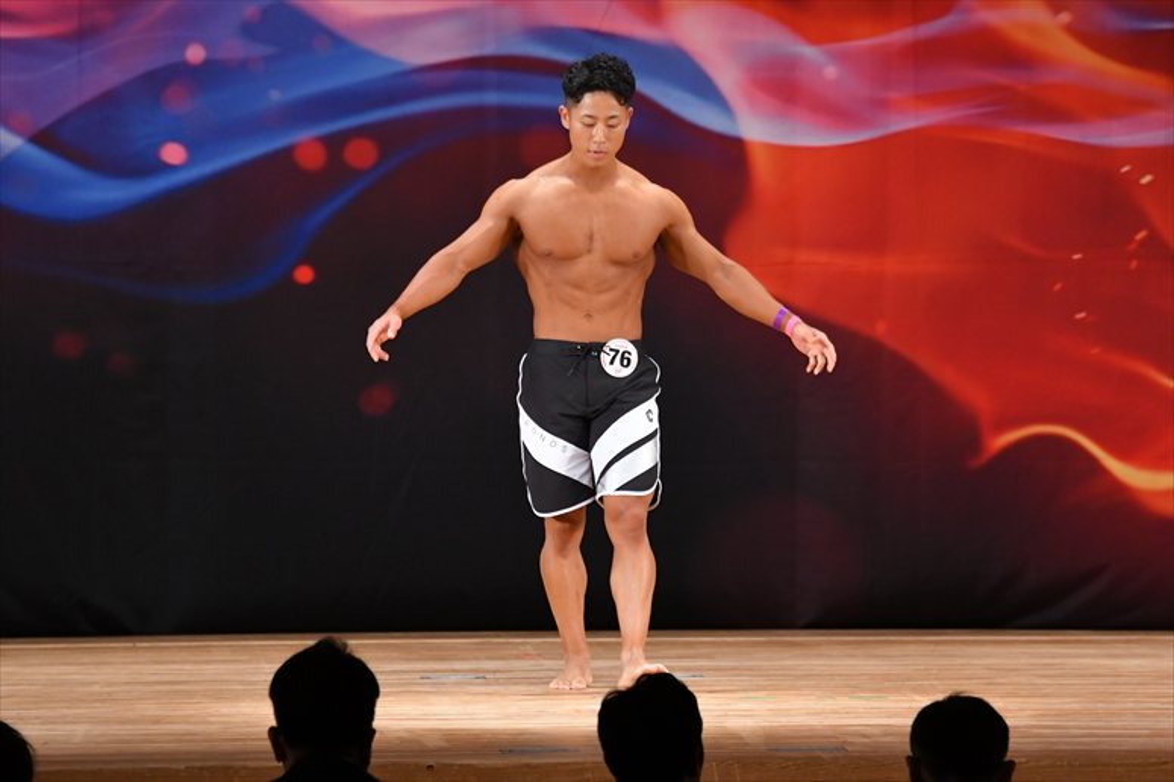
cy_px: 391
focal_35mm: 255
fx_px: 8312
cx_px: 587
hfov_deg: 8.1
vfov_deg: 5.4
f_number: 5.6
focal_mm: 170
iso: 3200
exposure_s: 1/400
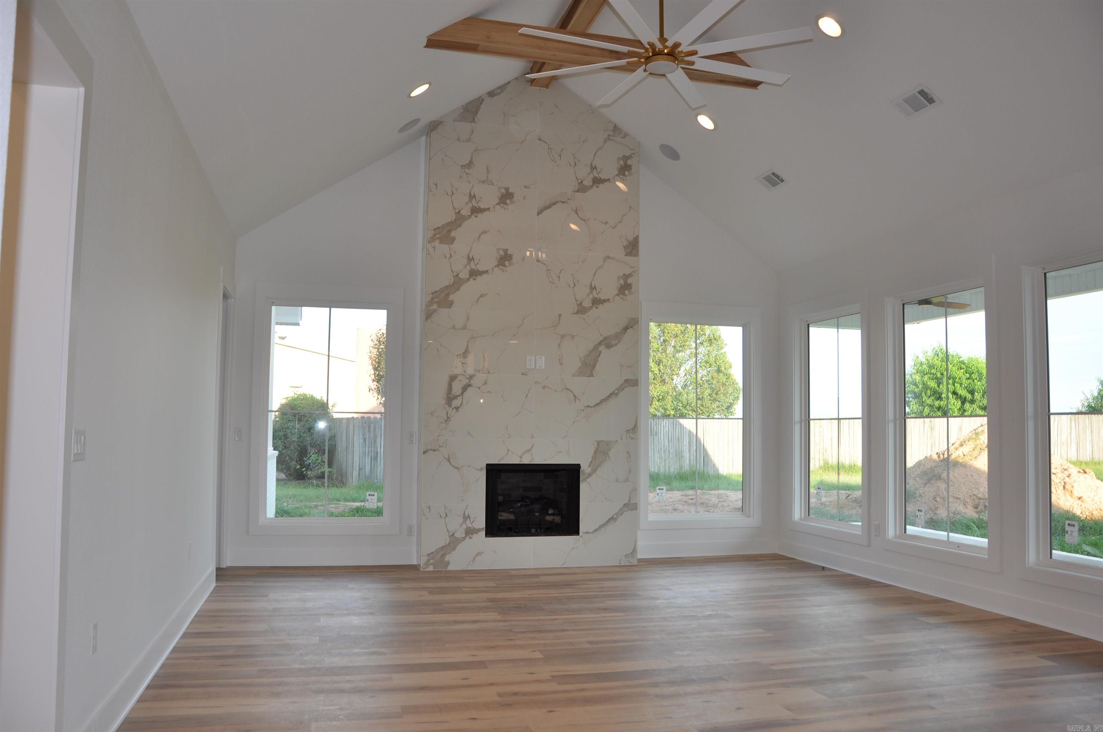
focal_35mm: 27
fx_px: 826
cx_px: 552
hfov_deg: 67.4
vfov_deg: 47.8
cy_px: 366
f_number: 5.6
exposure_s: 1/100
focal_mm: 18
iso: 200
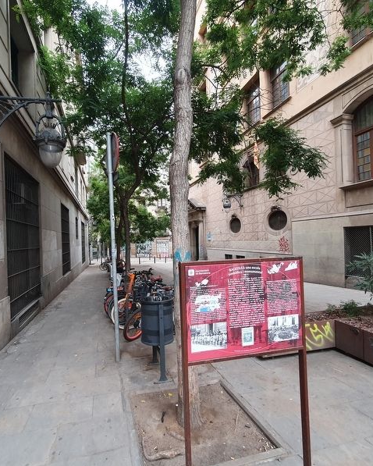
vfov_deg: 89.6
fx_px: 234
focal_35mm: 17
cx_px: 157
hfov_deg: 76.5
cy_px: 233
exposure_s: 1/50
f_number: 2.2
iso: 125
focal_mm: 1.8
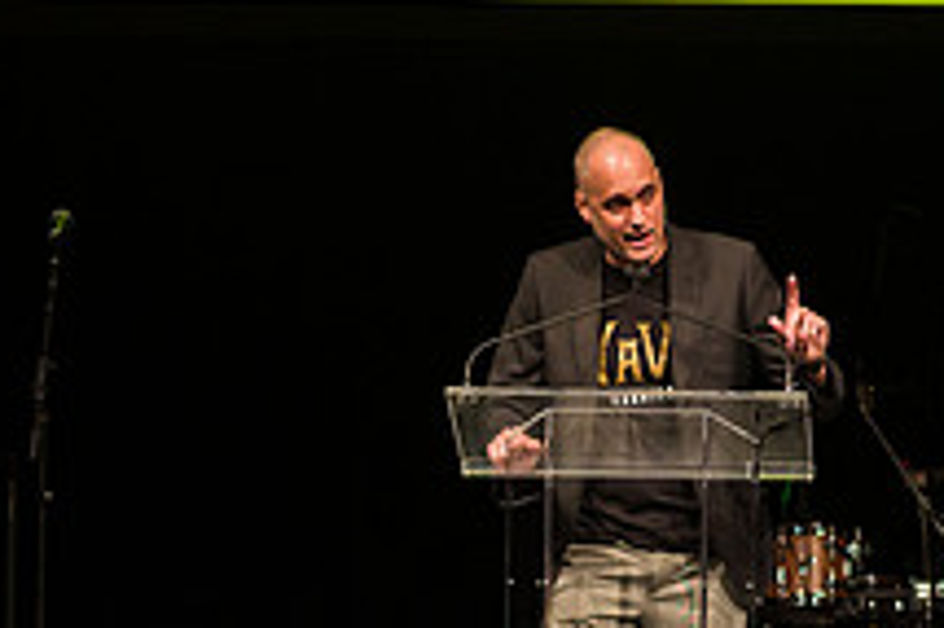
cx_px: 720
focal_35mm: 189
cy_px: -206
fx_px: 4952
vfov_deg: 7.2
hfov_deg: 10.9
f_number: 3.2
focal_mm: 70
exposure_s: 1/400
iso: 1600
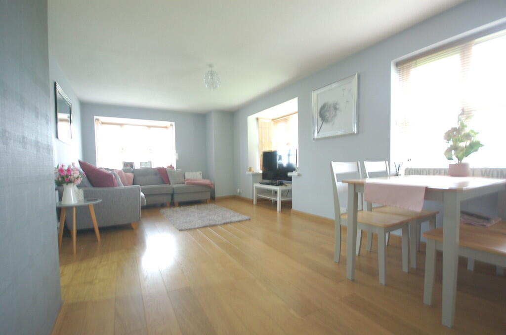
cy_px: 168
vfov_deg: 77.1
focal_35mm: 15
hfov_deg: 100.5
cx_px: 253
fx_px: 210
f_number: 4
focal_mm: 10
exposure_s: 1/3
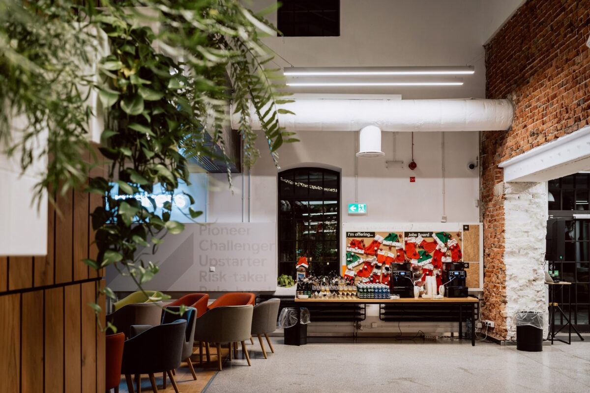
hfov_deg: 54.4
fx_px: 574
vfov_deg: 37.9
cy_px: 196
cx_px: 295
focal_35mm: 35
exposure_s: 1/80
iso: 800
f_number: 2.8
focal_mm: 35
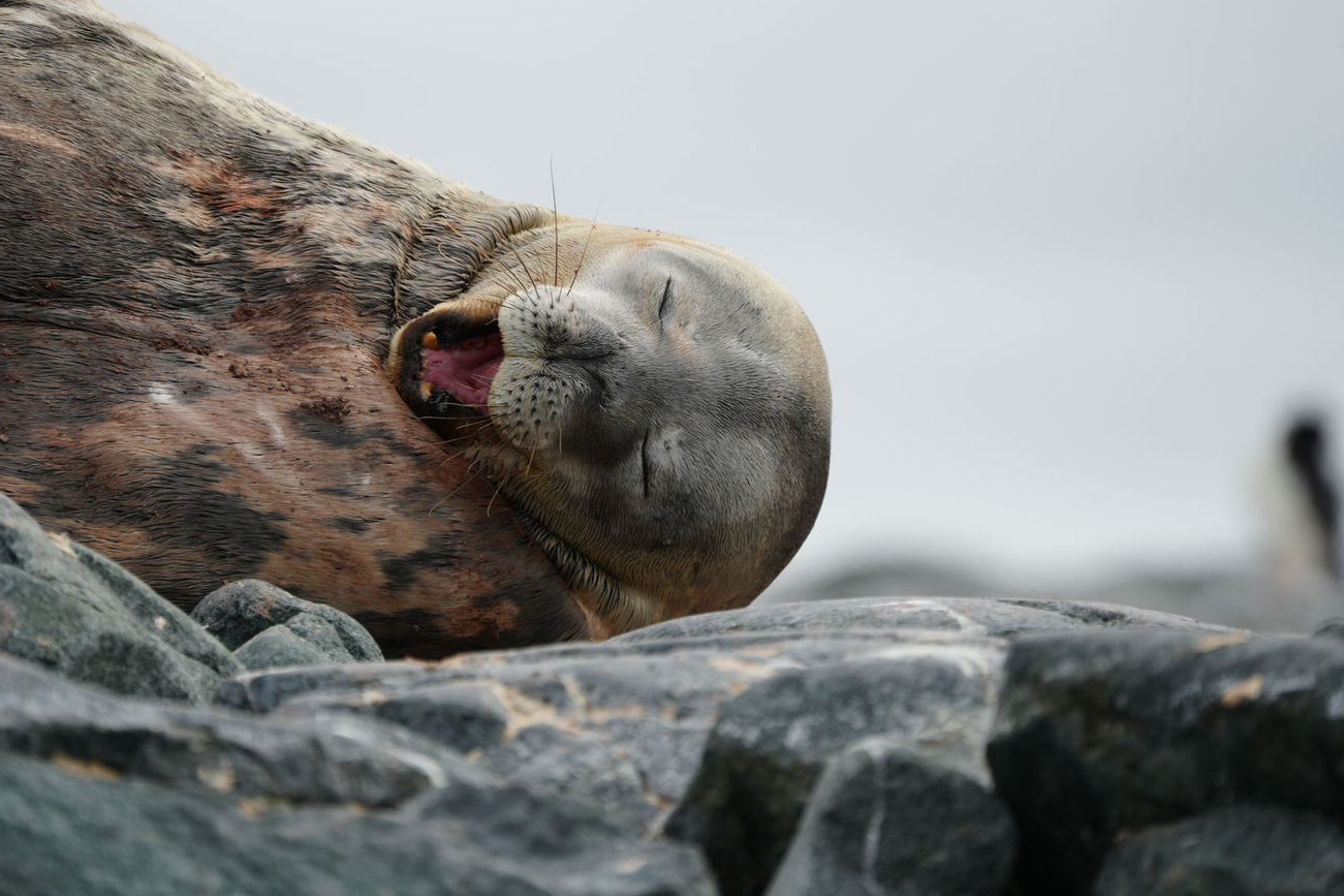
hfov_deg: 4.2
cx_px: 624
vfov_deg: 2.8
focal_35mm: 492
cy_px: 372
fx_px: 18364
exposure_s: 1/500
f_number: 6.3
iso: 125
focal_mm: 400
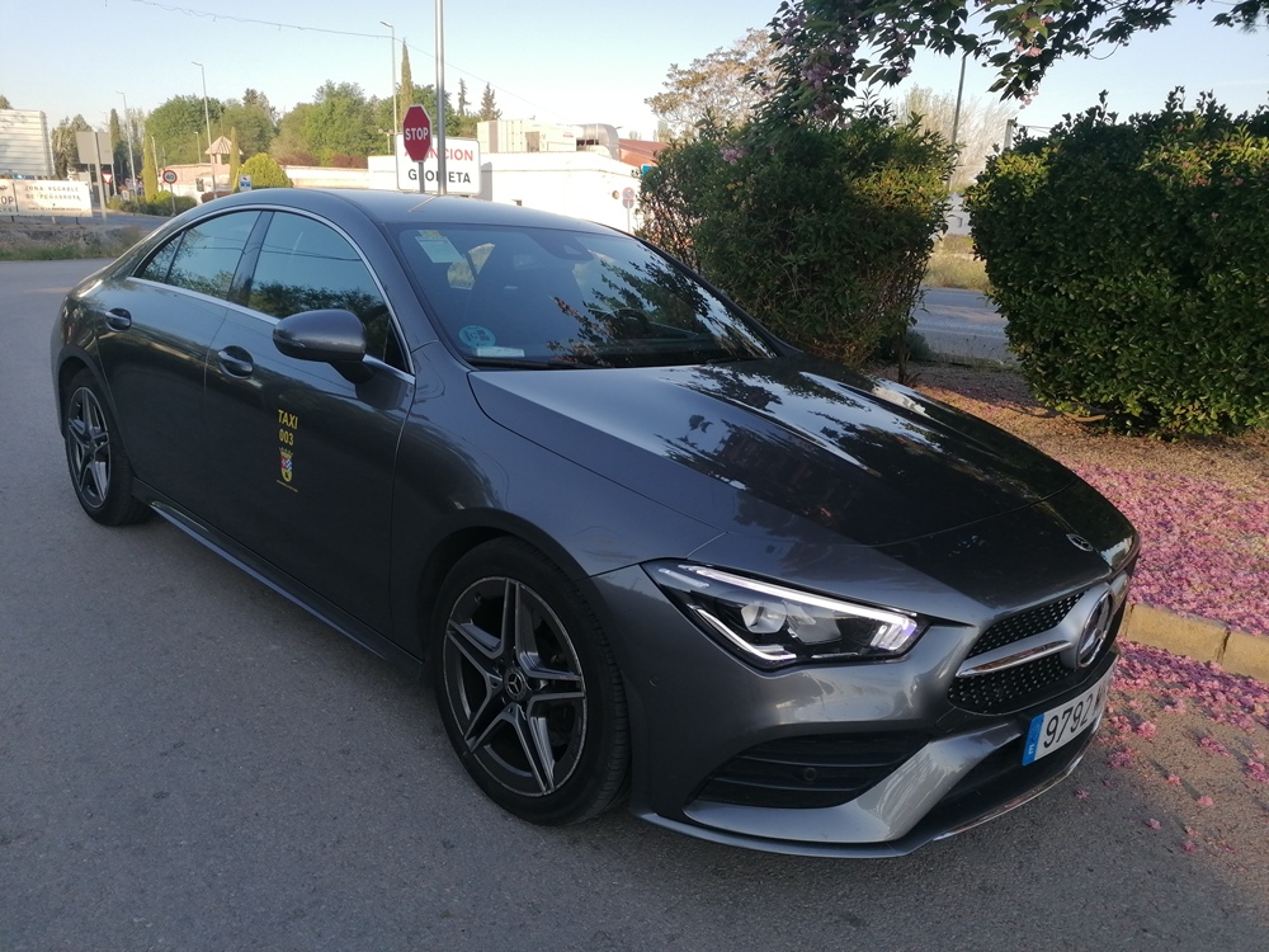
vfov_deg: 51.4
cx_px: 634
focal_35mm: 27
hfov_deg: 65.3
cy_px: 476
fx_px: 990
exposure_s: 1/388
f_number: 1.8
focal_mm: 4.75
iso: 50
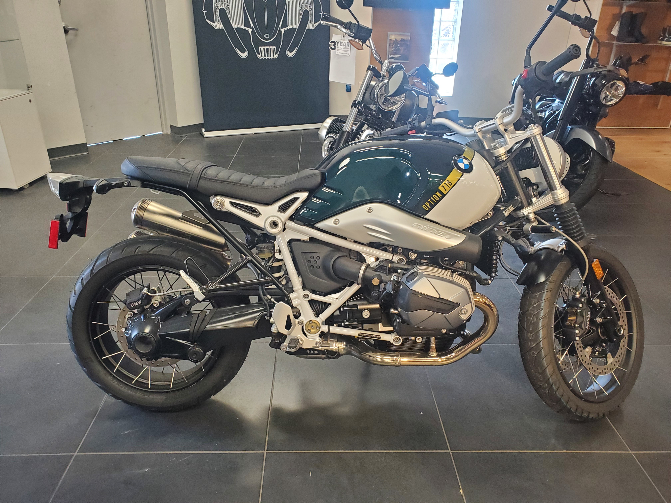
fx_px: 504
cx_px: 336
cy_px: 252
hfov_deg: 67.3
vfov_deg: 53.1
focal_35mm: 26
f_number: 2.4
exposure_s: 1/40
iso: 320
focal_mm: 4.3
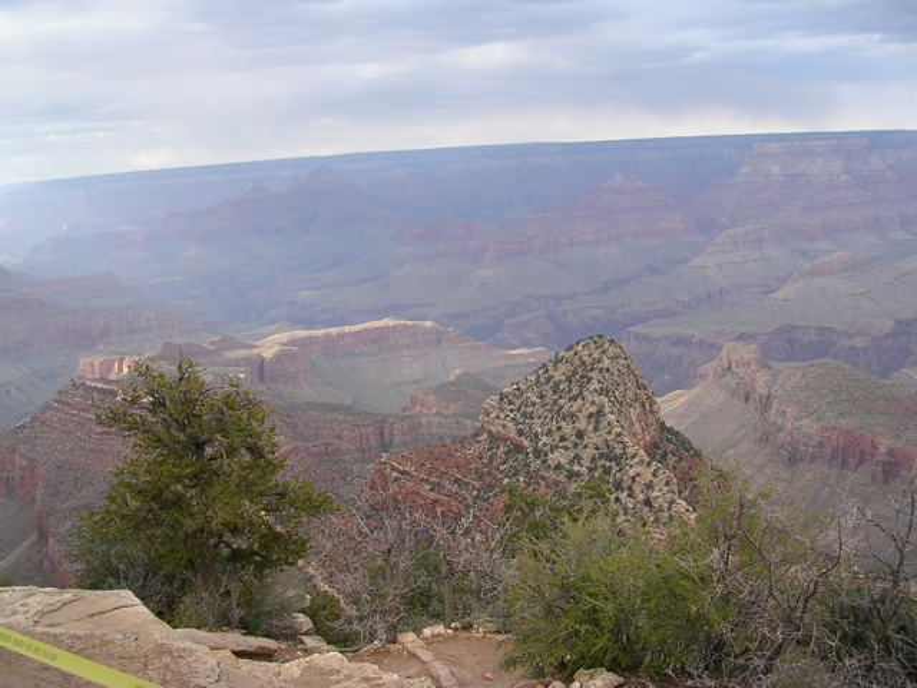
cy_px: 344
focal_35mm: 38
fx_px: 1007
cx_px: 458
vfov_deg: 37.7
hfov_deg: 49.0
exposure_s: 1/223
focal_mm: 5.8
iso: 50
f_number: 2.8
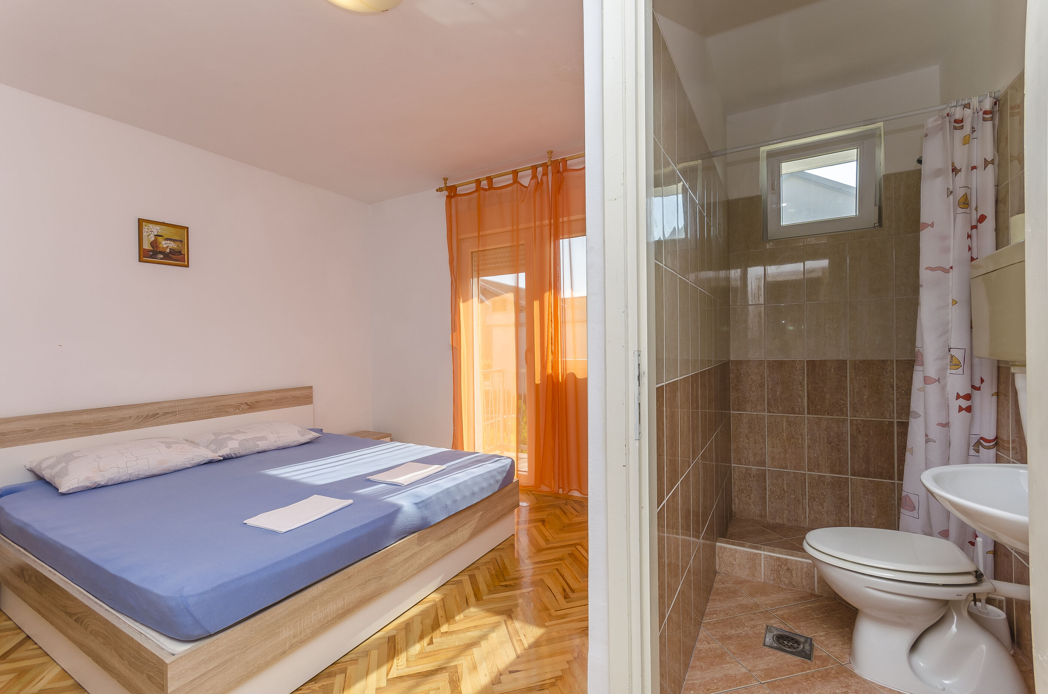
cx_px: 524
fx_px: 436
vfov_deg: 77.1
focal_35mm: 15
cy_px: 347
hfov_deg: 100.5
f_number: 8
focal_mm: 10
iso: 100
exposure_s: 1/125
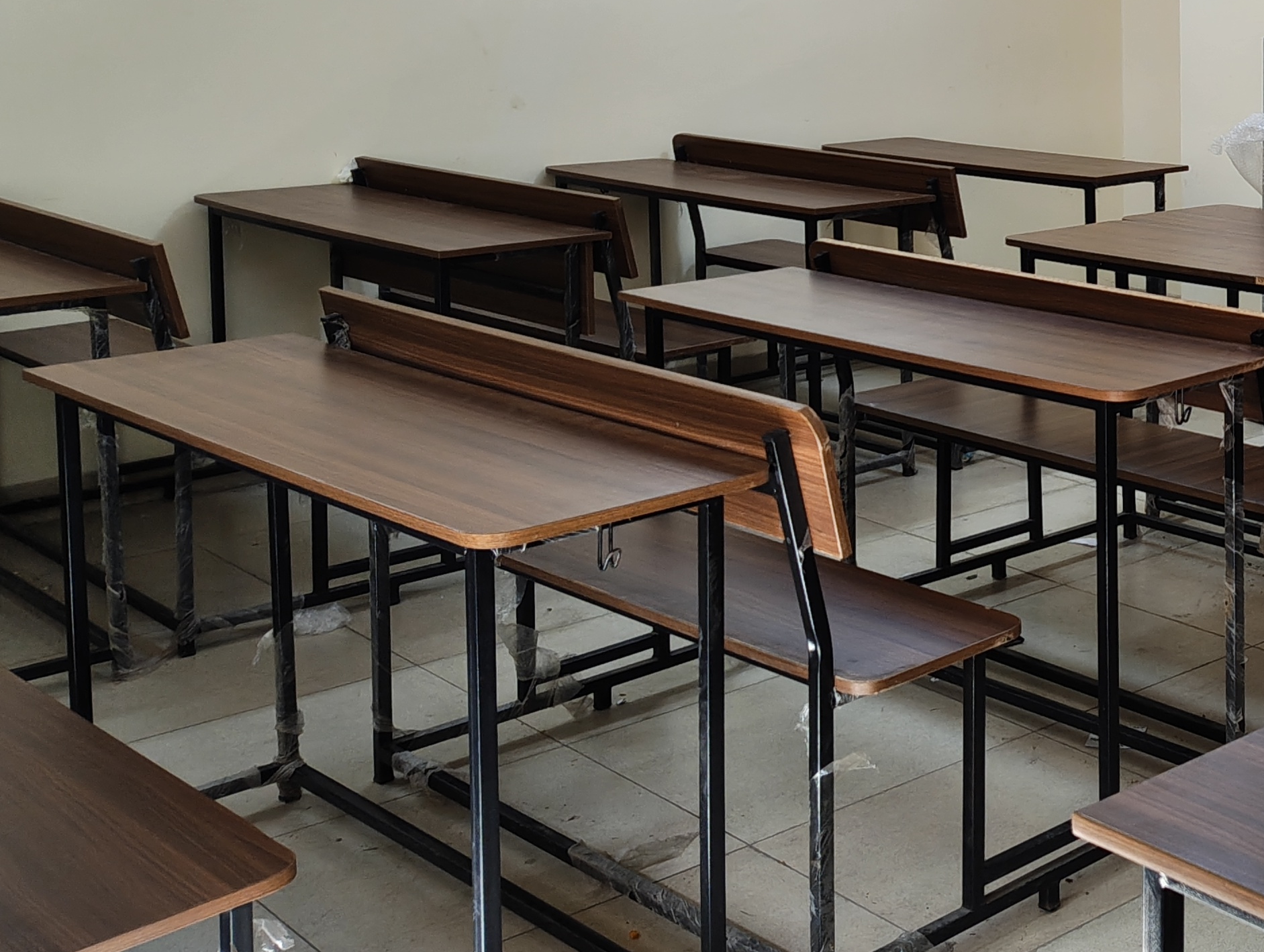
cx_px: 1305
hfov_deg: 33.2
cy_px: 130
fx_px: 1902
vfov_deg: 27.3
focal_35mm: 52
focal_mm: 5.56
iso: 293
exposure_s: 1/100
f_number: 1.88
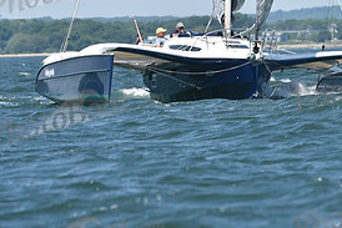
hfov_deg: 2.9
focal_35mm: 719
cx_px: 230
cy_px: 33
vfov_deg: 1.9
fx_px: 6834
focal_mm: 340
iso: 250
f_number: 6.3
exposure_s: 1/1000
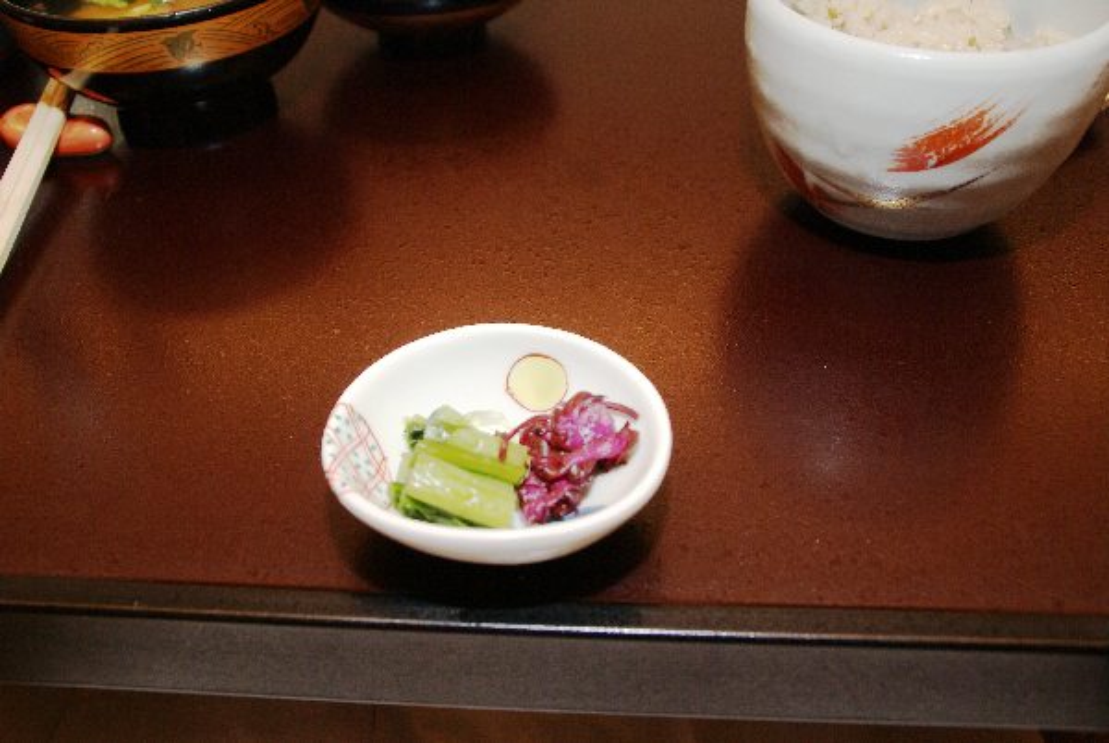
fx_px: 1111
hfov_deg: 53.1
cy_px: 372
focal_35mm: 36
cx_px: 554
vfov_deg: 37.0
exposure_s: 1/60
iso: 400
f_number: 5.6
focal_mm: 24
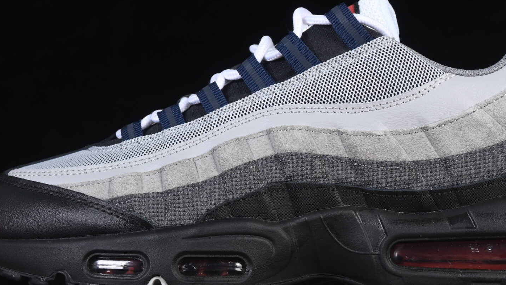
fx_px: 1892
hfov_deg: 15.2
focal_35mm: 141
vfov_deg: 8.6
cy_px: 117
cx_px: 303
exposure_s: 1/80
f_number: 7.1
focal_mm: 50
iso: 160
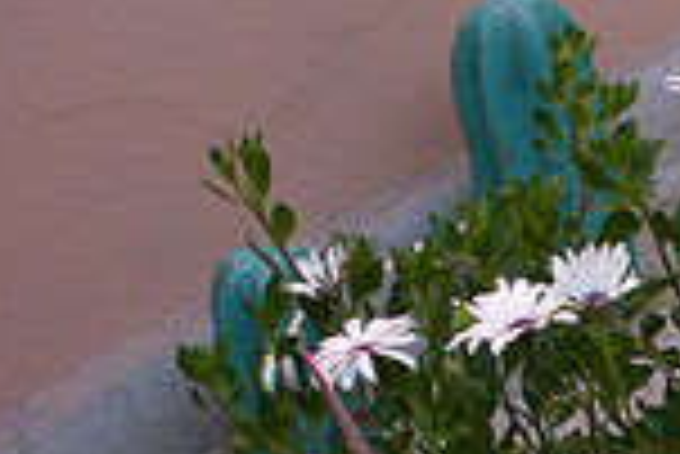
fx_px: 2798
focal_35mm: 148
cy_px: 685
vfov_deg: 9.1
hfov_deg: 12.6
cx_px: 1216
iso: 80
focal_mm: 6.1
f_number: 2.8
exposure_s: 1/250
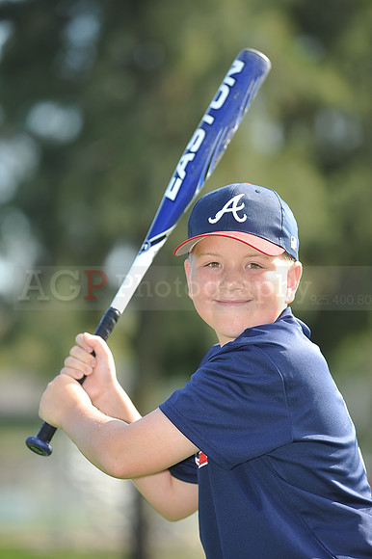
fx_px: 3103
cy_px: 280
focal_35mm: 200
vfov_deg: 10.3
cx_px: 186
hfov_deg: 6.9
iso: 200
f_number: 4.5
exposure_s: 1/500
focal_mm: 200
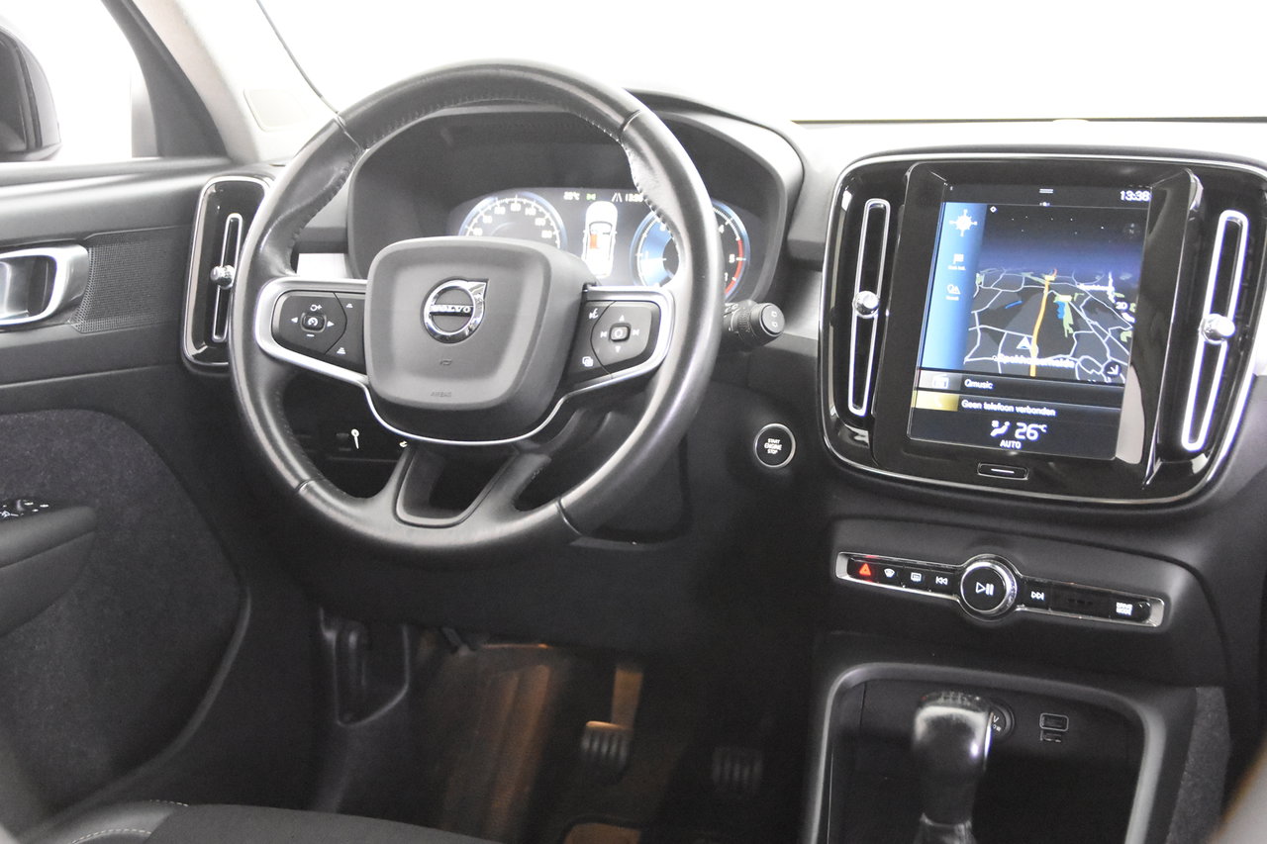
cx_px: 634
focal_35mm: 42
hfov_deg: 46.4
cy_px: 422
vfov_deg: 31.9
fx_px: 1478
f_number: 3.2
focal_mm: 28
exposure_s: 1/40
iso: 12800
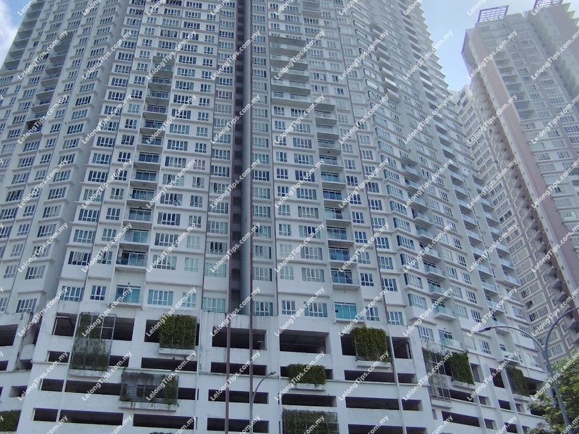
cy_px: 183
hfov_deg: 67.3
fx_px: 435
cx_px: 288
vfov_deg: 52.8
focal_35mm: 26
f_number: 2.2
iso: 50
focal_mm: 1.65
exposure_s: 1/4119
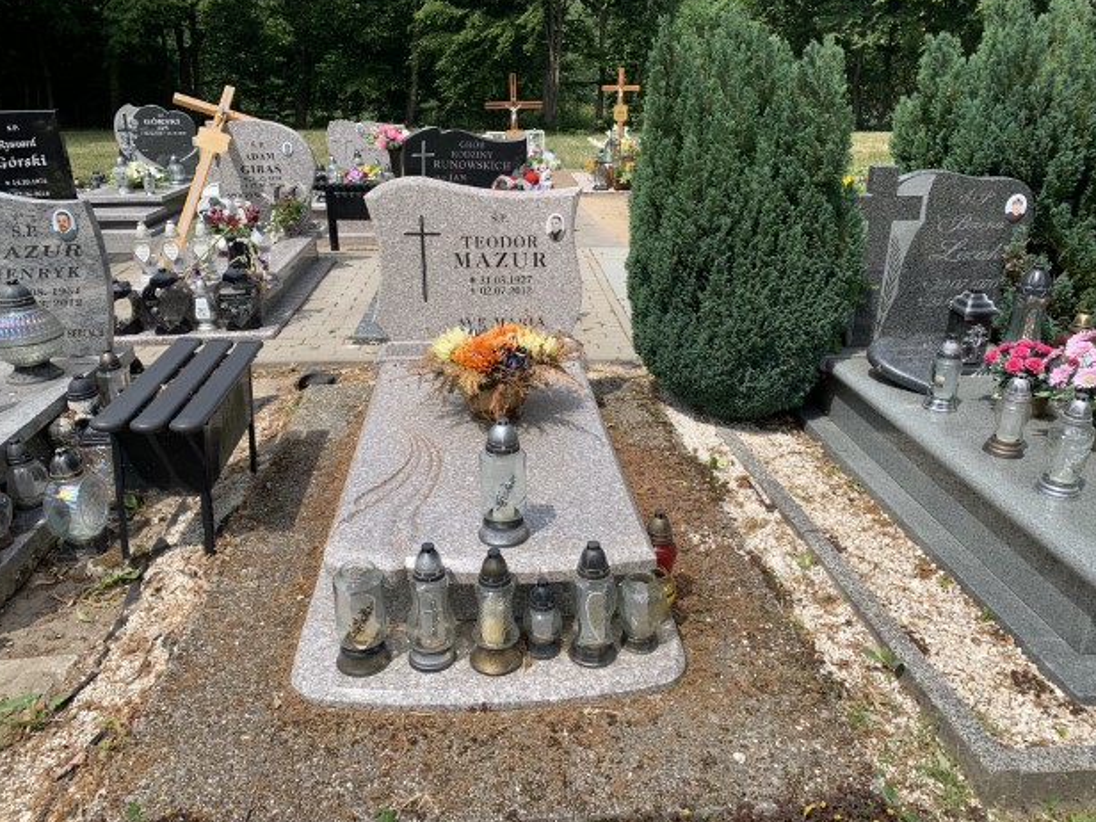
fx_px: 855
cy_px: 404
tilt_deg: -17.9
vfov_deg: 51.4
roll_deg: +1.8
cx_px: 528
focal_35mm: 27
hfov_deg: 65.3
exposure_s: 1/2033
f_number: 1.8
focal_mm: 4.25
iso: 25
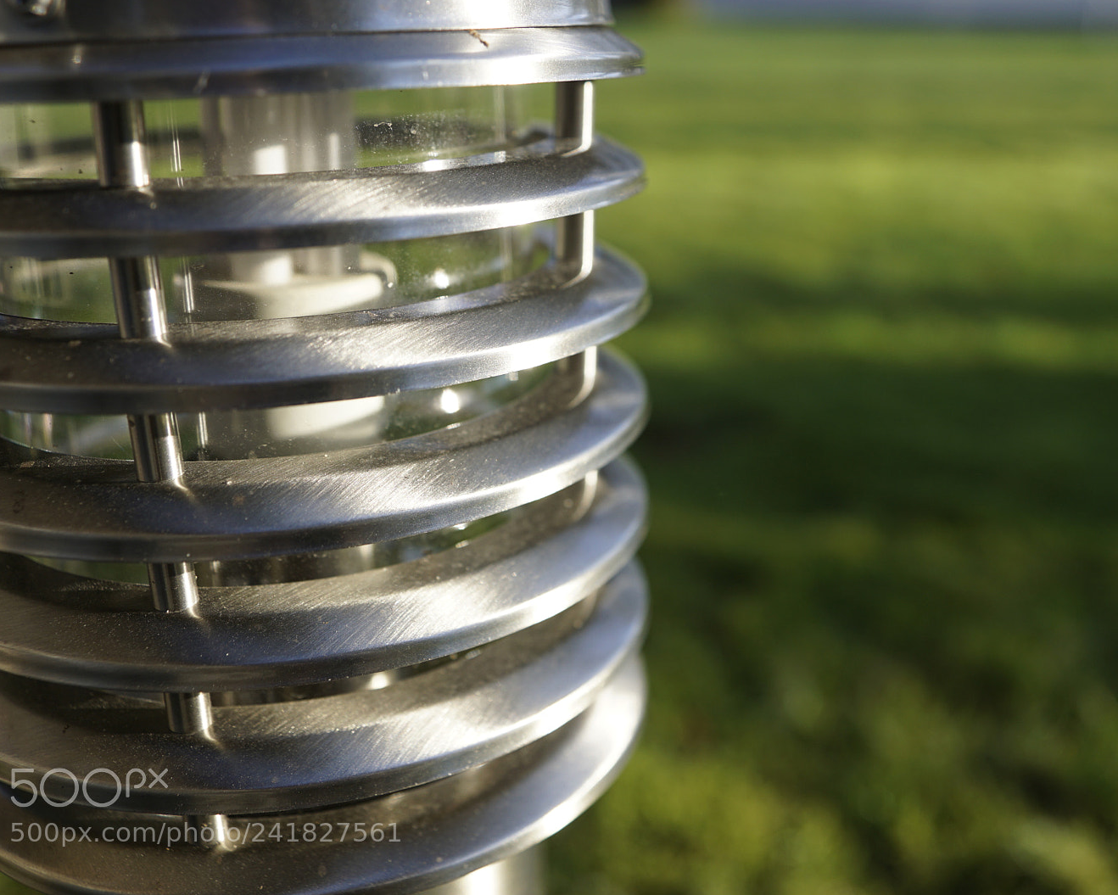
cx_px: 636
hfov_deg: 44.7
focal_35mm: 41
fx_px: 1357
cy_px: 447
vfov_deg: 36.5
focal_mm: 24
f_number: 2.8
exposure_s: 1/320
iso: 100
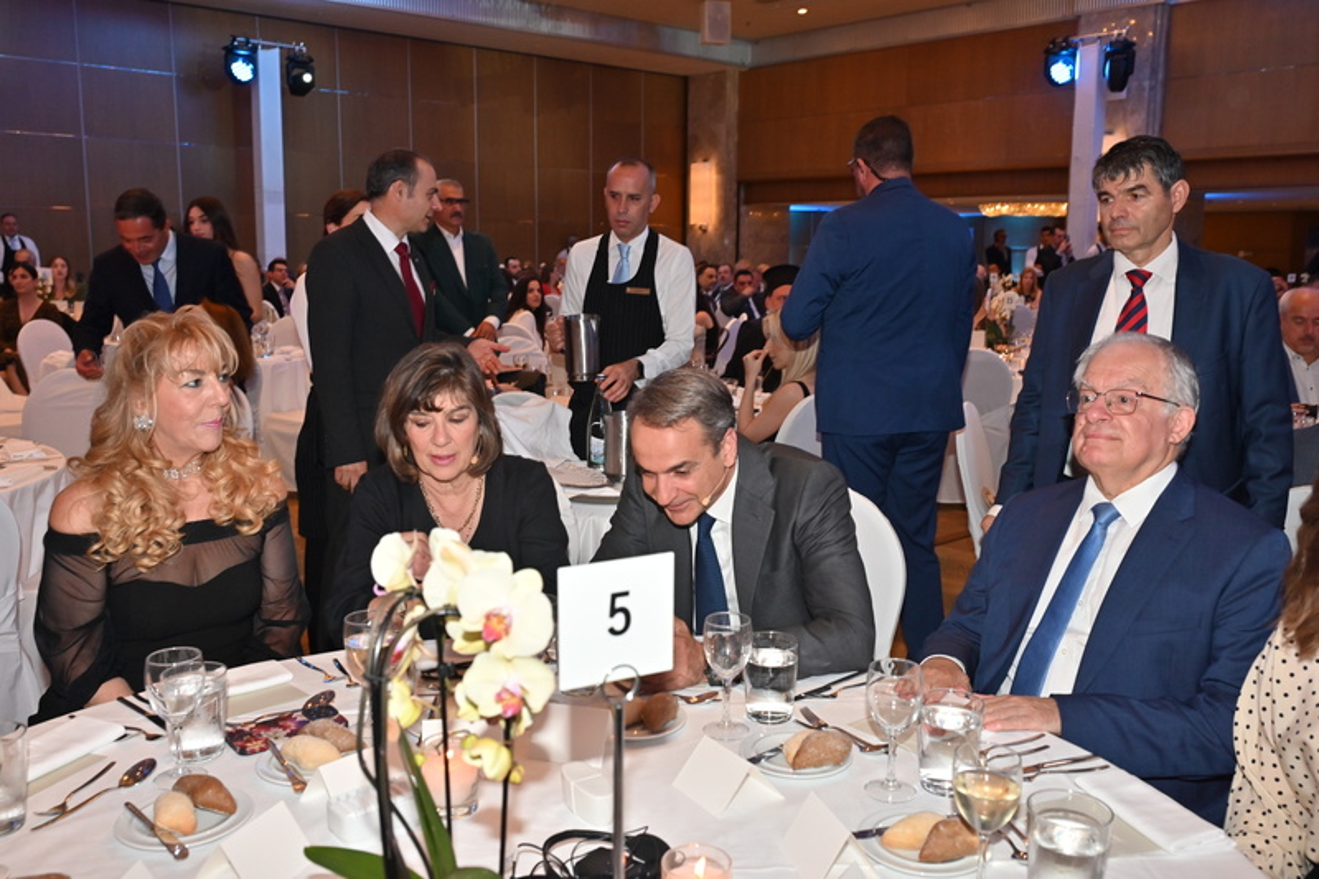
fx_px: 1135
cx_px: 660
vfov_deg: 42.3
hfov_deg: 60.3
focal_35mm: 31
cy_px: 440
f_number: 5.6
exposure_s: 1/125
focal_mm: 31
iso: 1000
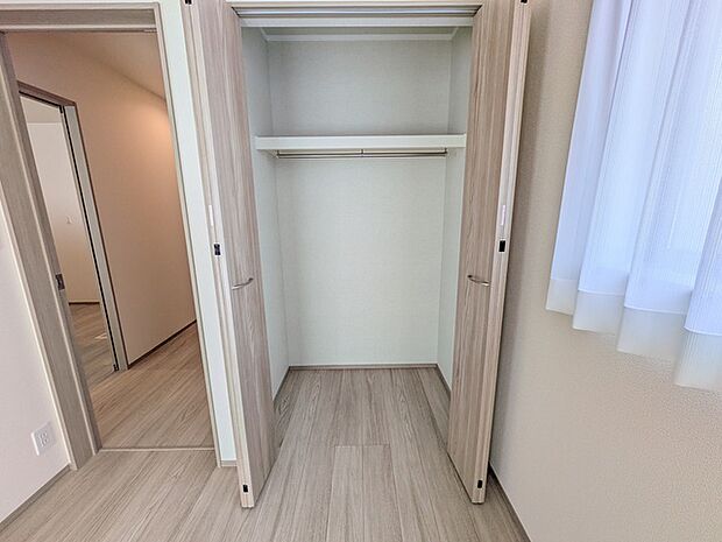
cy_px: 271
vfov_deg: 85.7
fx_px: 292
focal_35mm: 14
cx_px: 361
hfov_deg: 102.1
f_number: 2.2
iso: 52
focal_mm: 1.83
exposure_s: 1/120
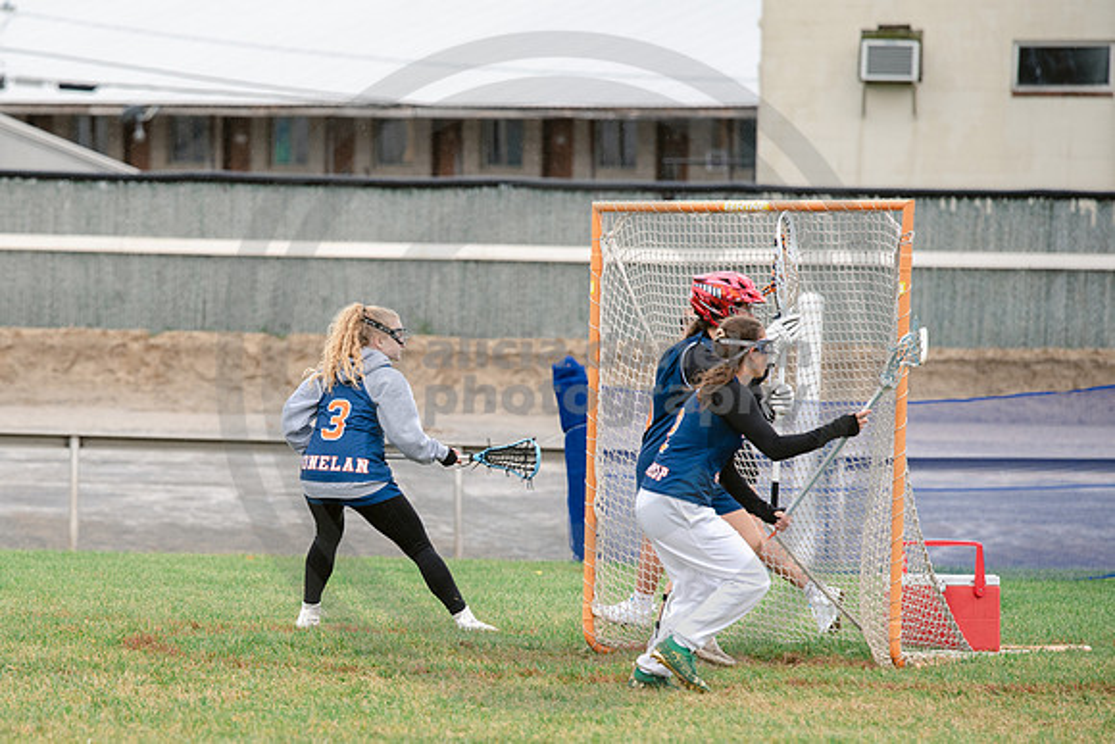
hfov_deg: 7.3
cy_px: 538
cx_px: 309
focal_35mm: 282
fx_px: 8739
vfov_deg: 4.9
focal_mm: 195
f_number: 4.5
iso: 400
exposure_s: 1/1250
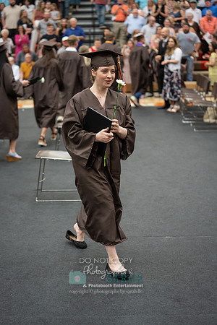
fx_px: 642
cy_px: 162
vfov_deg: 28.5
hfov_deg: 19.2
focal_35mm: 71
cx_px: 108
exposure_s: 1/200
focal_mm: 71
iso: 2000
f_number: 2.8
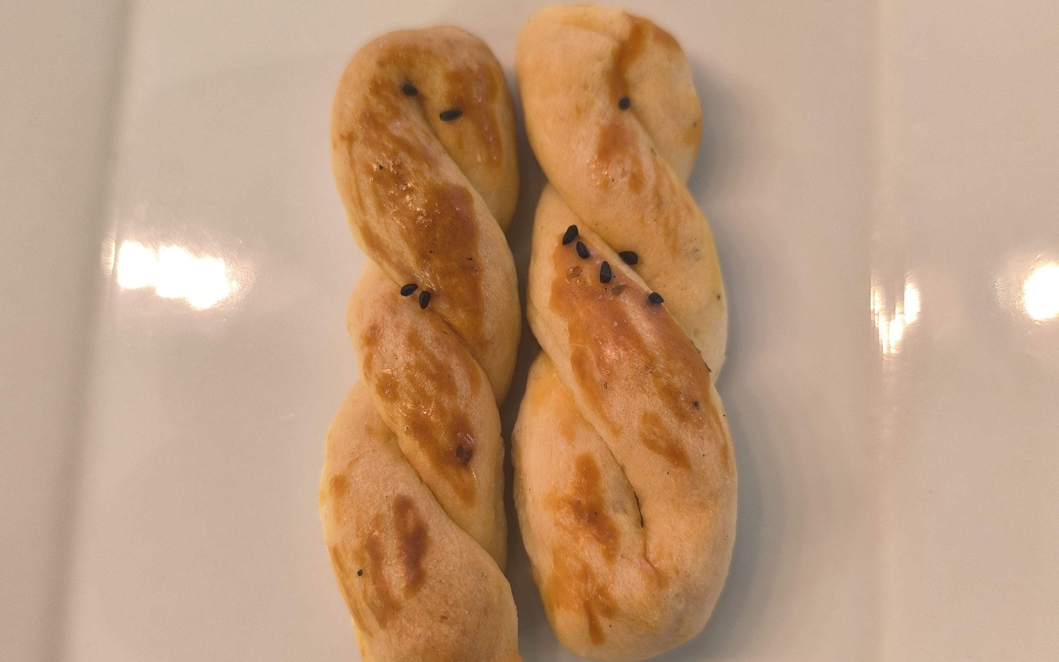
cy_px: 372
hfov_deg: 56.7
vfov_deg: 37.2
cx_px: 531
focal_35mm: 34
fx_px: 981
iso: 1000
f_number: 1.65
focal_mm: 6.14
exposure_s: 1/50
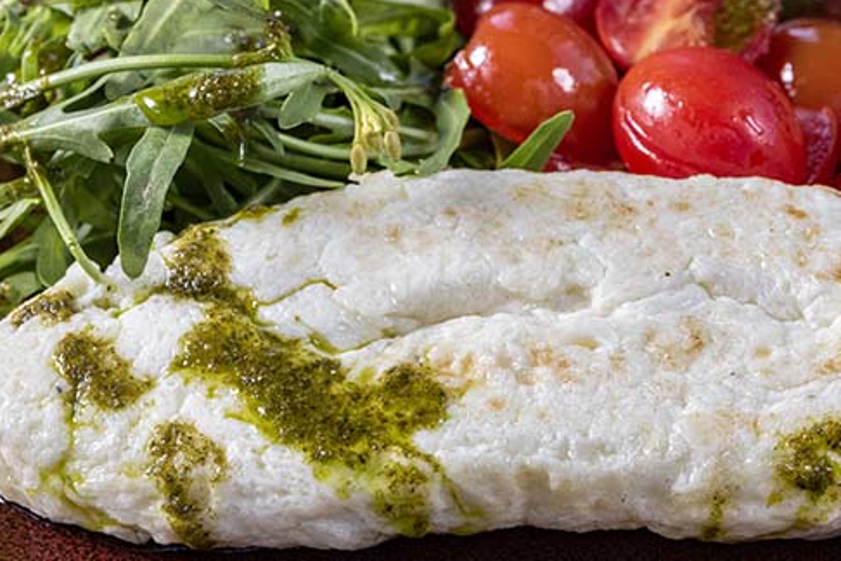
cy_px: 145
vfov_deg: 4.0
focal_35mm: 346
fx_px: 8082
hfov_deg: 6.0
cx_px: 578
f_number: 10
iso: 1250
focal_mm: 175
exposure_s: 1/250
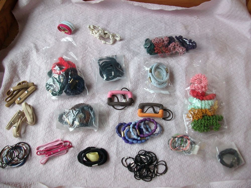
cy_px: 94
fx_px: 232
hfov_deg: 56.8
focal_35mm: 32
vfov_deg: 44.2
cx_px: 126
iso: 135
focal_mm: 5.7
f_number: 2.9
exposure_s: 1/40
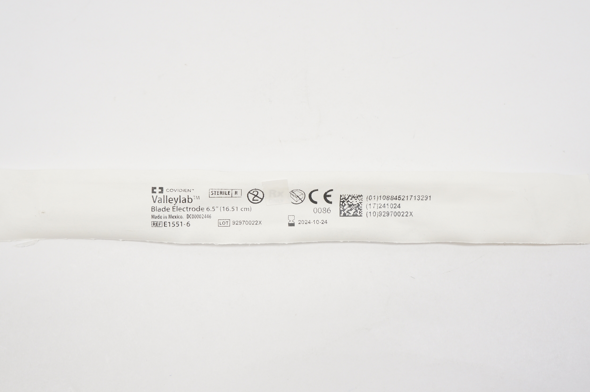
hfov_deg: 46.9
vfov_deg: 32.1
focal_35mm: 42
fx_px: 680
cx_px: 289
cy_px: 210
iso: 400
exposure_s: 1/60
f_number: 6.3
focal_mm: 25
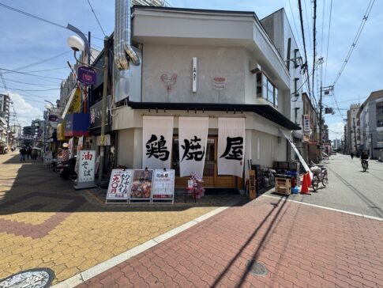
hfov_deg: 102.0
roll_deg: +0.4
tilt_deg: +0.9
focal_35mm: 14
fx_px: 155
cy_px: 144
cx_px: 192
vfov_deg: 85.7
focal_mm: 2.22
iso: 40
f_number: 2.2
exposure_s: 1/756
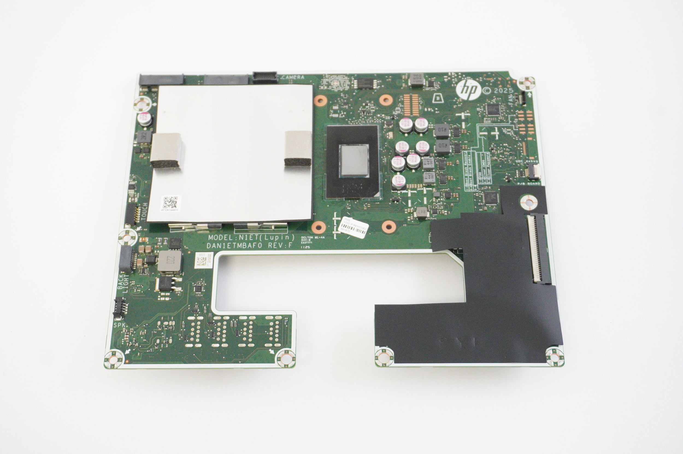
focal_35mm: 50
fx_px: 938
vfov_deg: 27.2
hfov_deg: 40.0
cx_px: 342
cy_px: 227
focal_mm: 33
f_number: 5.6
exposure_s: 1/200
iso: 5000
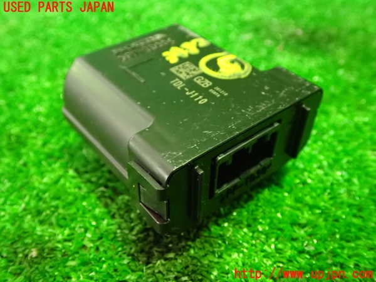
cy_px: 141
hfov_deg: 51.4
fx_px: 391
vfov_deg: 39.7
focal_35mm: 36
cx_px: 188
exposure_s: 1/30
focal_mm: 6.37
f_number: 2.5
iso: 1600
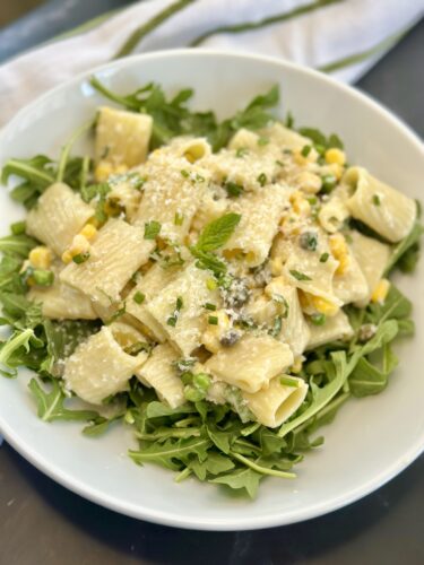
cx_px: 212
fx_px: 784
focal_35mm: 48
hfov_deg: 30.3
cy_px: 282
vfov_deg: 39.7
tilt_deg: -63.3
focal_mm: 6.86
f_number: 1.78
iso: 80
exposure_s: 1/121
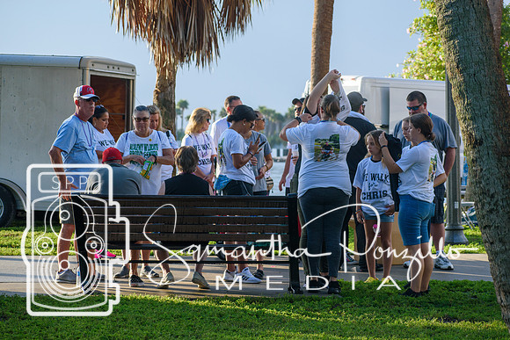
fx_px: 2125
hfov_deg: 13.7
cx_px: 255
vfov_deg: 9.2
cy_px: 170
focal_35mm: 150
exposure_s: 1/640
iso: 200
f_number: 5.6
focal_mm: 100
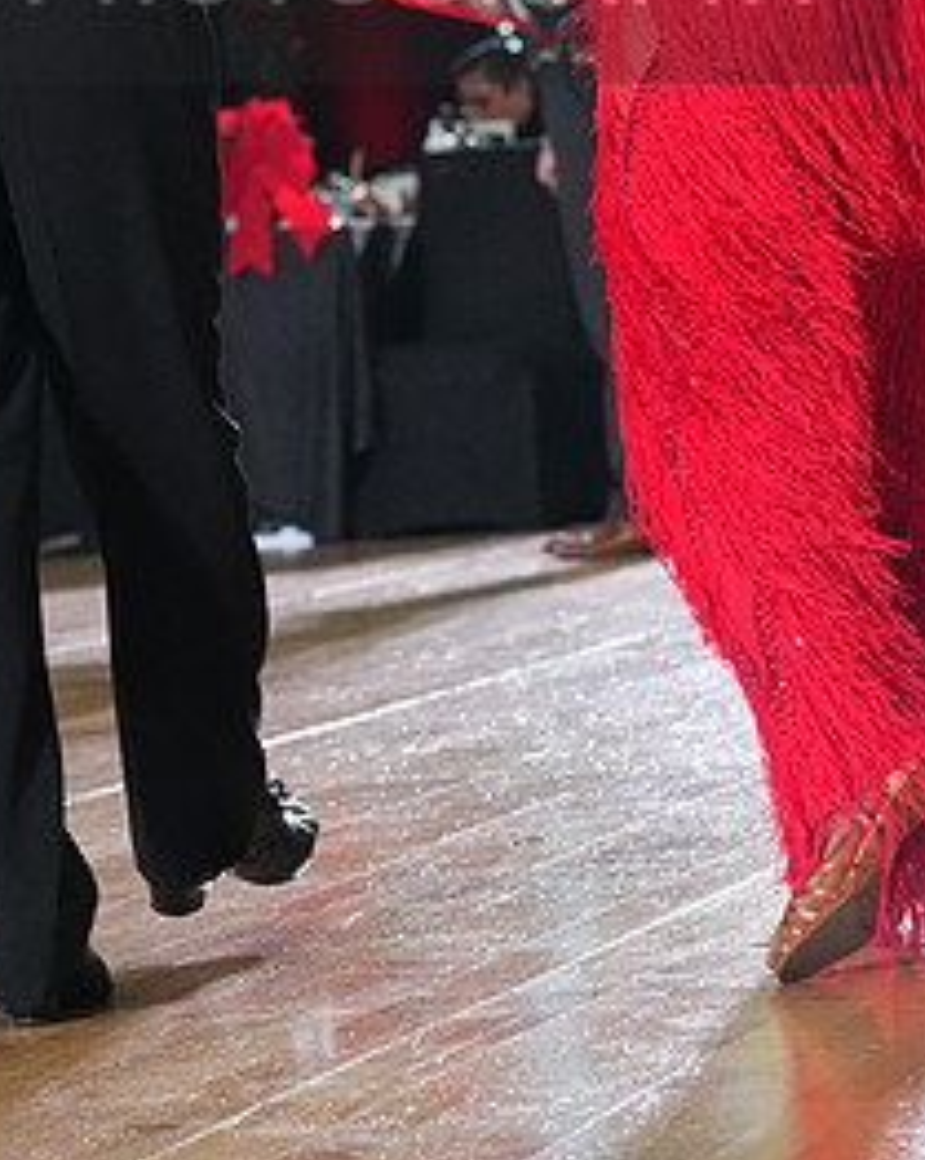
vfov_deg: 10.6
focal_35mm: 181
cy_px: -62
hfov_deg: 8.5
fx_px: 6205
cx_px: 294
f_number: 5
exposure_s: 1/400
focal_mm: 87
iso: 8000
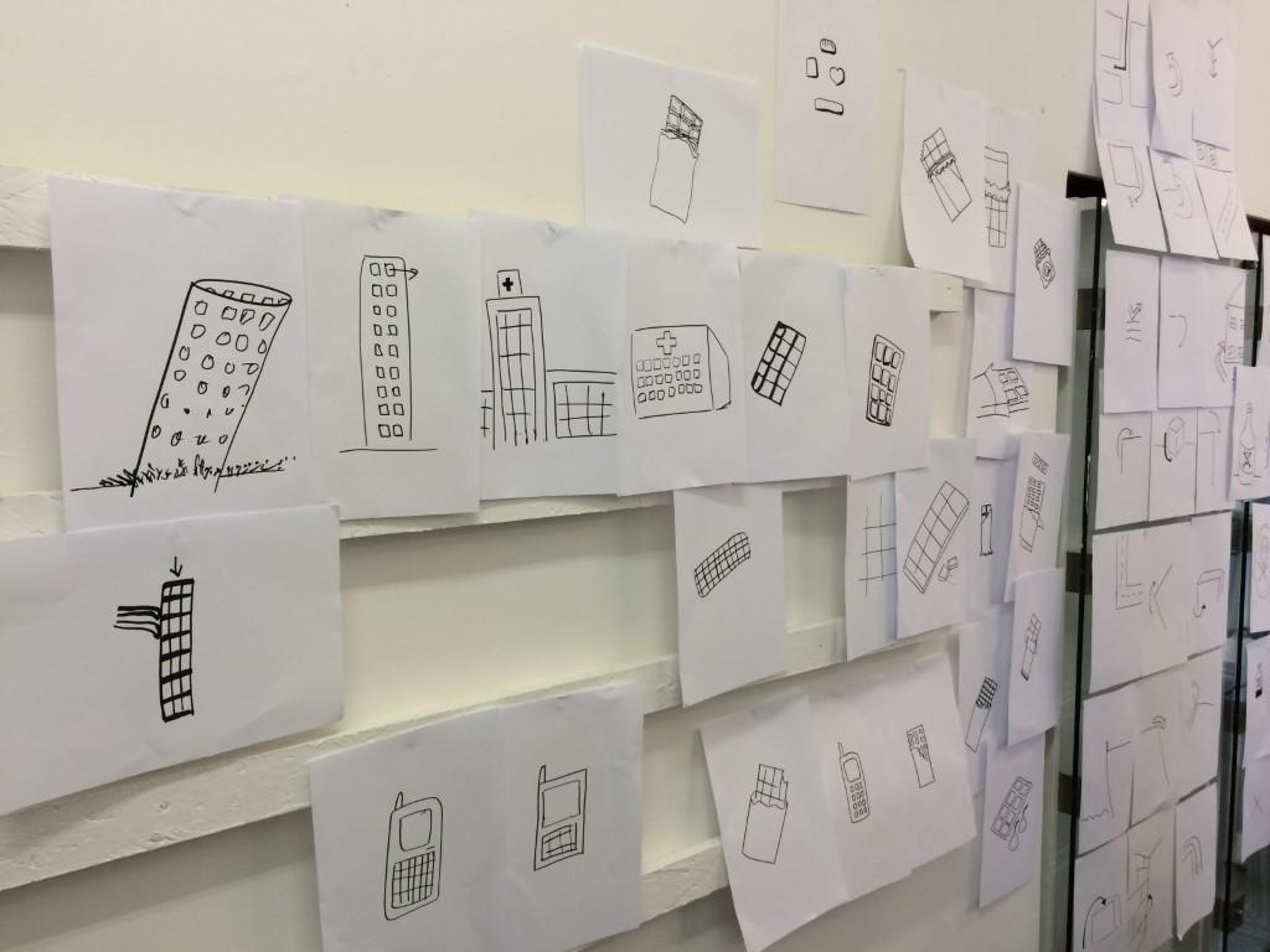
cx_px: 635
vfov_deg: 46.8
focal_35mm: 30
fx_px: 1101
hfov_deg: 60.0
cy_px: 476
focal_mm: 4.12
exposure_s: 1/33
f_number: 2.2
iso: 50
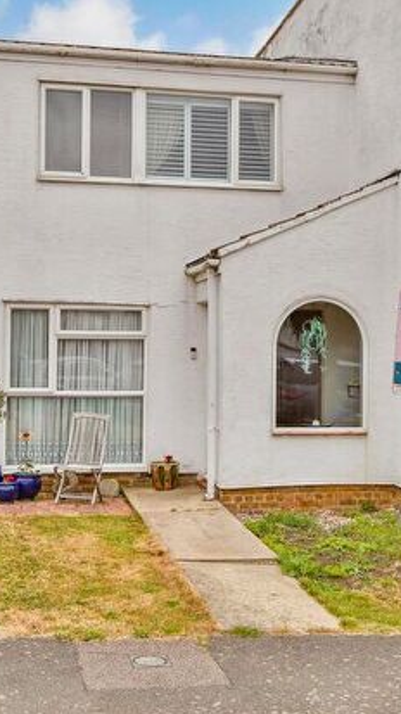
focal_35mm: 48
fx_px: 908
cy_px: 347
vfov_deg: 42.9
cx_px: 194
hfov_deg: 24.9
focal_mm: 18
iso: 500
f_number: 10
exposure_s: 1/400
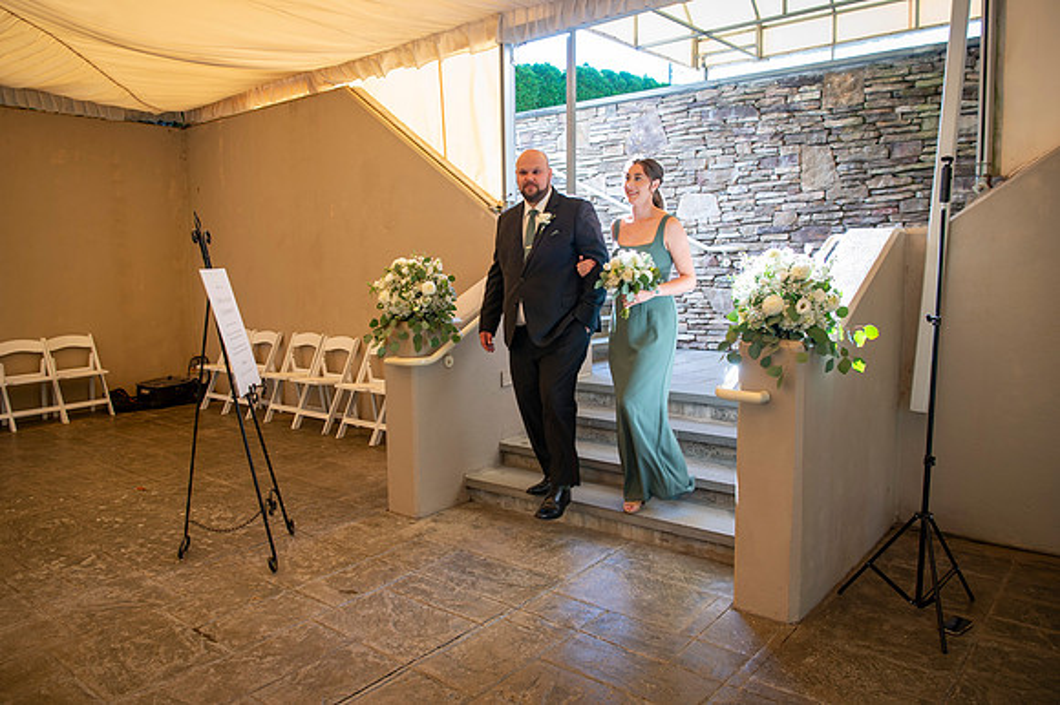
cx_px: 530
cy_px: 352
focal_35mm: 28
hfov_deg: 66.3
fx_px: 812
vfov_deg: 47.0
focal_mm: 27
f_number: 4
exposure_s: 1/100
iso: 200
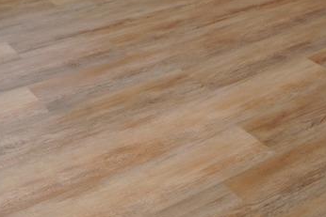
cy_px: -248
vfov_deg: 15.5
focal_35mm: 65
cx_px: 62
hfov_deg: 30.2
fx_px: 589
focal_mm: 10
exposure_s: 1/60
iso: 250
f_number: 4
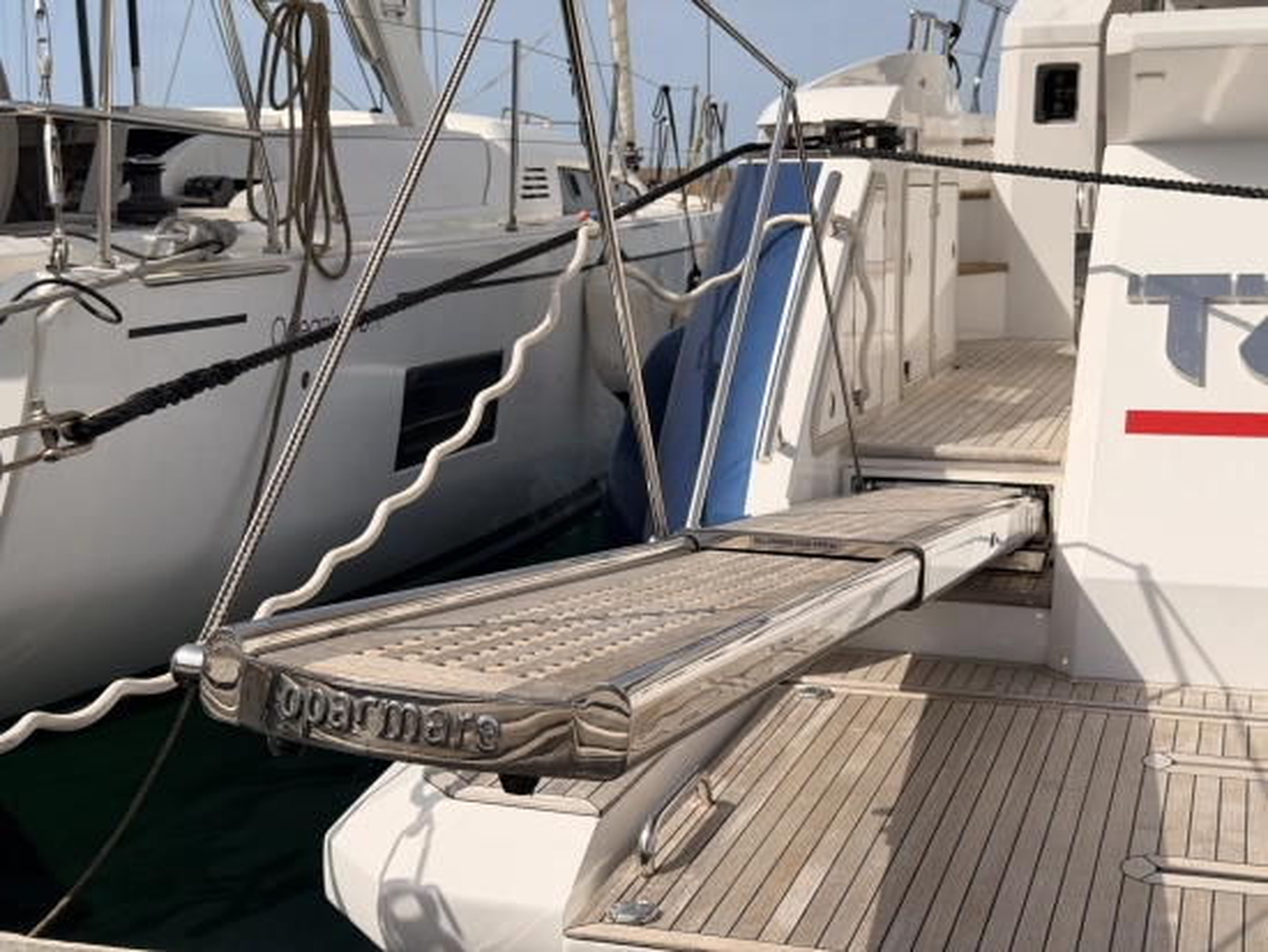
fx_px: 1759
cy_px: 476
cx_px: 634
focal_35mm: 48
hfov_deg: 39.6
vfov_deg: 30.3
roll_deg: +1.7
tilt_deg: -8.5
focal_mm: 6.76
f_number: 1.78
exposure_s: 1/8772
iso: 80
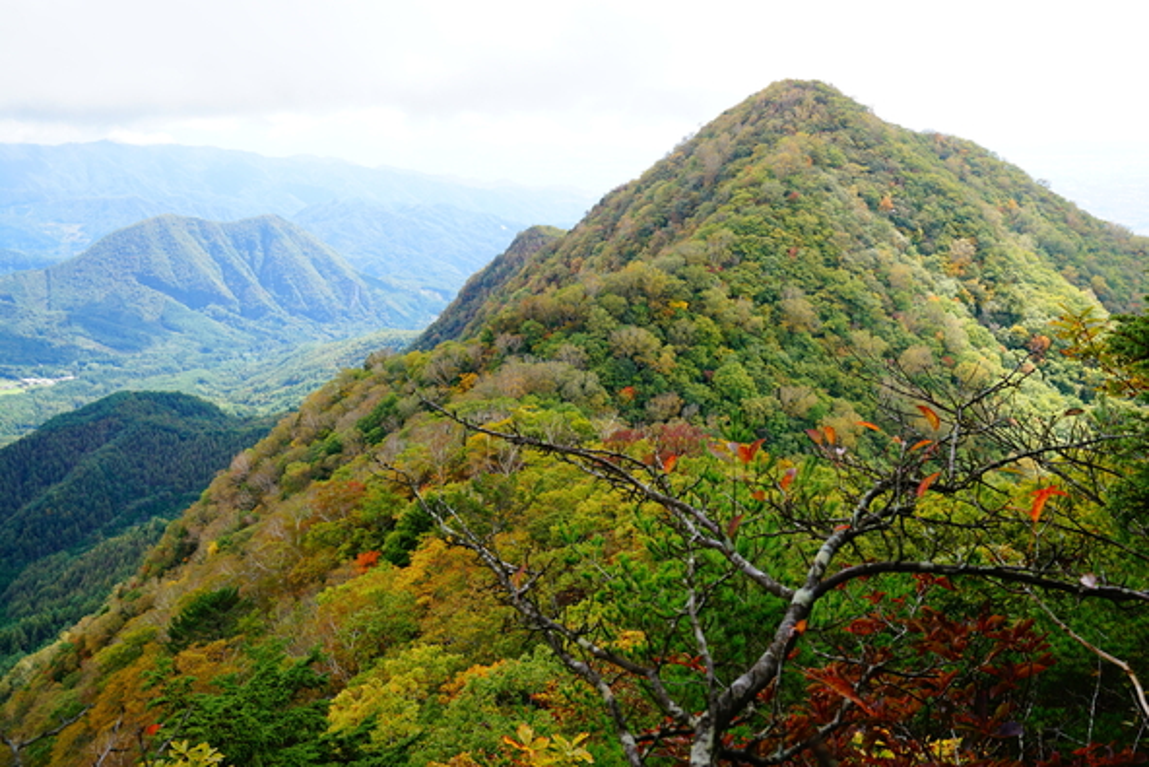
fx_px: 958
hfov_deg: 61.9
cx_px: 574
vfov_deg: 43.6
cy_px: 384
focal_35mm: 30
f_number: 10
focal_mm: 30
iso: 160
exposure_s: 1/60
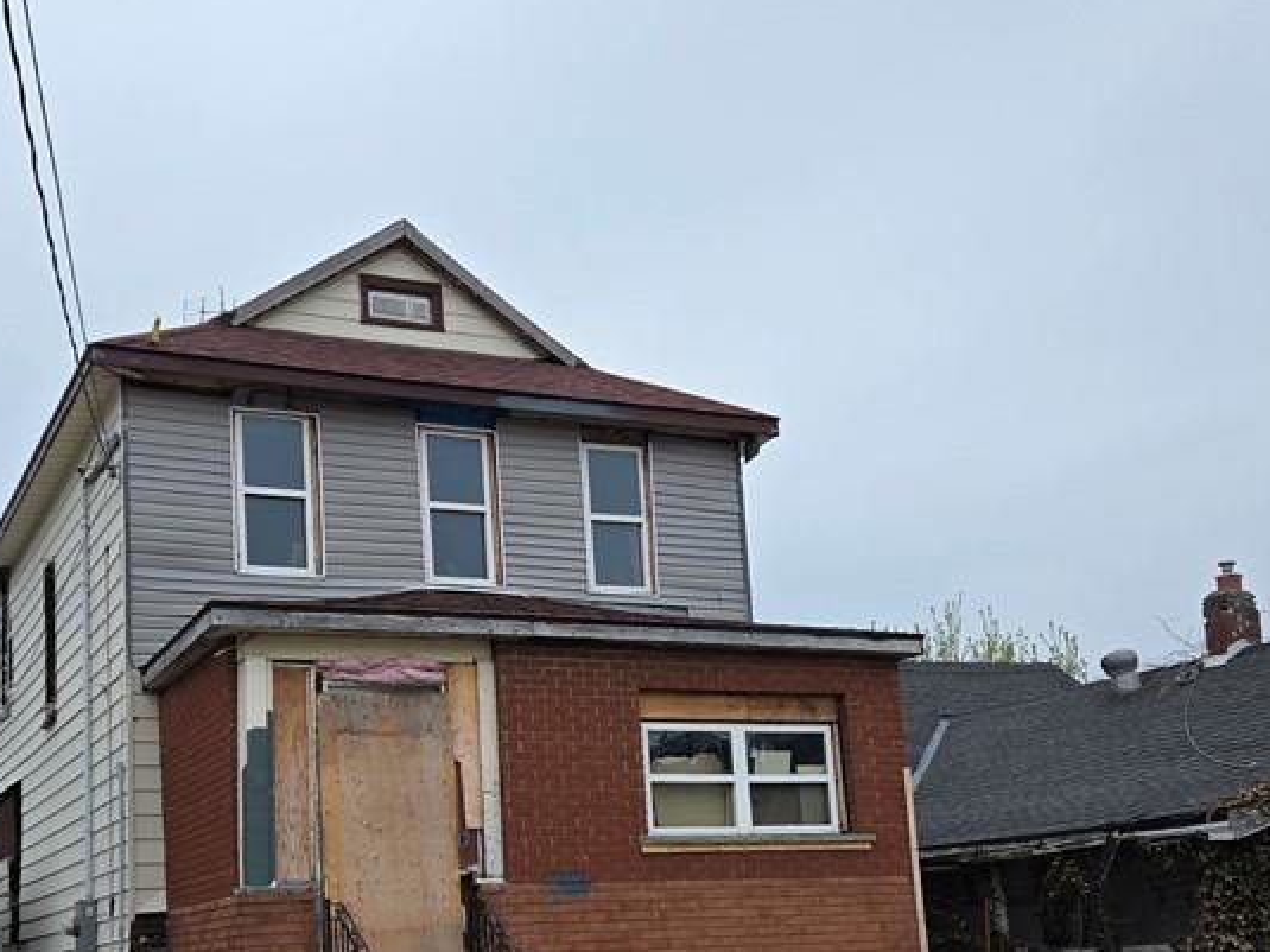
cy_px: 707
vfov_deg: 32.3
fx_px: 1614
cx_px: 496
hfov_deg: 42.7
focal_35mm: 44
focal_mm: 5.4
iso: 25
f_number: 1.8
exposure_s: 1/1994
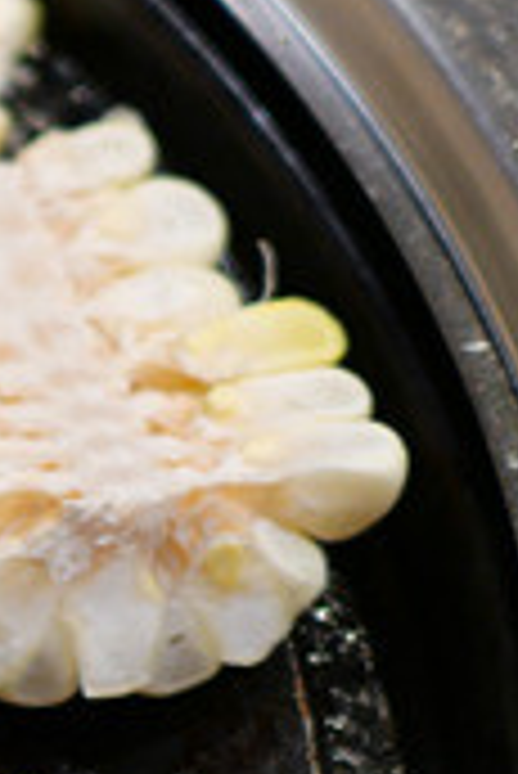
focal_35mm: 181
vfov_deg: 11.2
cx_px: -1504
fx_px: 3898
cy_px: 796
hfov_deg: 6.3
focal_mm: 15
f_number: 1.7
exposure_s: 1/80
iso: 200
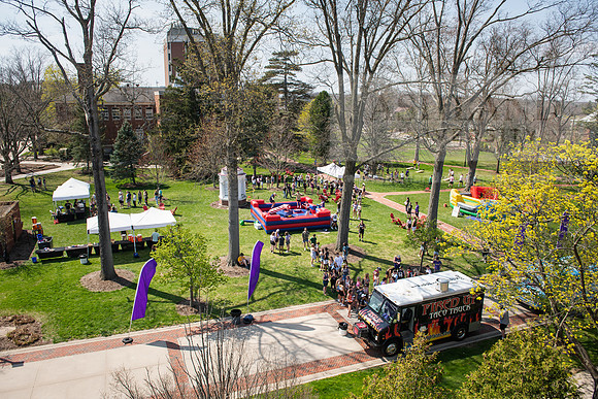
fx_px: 449
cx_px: 299
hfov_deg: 67.4
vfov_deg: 48.0
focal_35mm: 27
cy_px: 200
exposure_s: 1/320
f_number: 5.6
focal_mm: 27
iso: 160
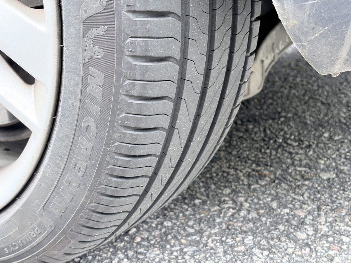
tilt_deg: -17.0
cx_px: 176
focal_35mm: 52
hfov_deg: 36.8
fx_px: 527
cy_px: 132
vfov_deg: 28.0
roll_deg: +2.0
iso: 100
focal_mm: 5.96
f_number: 1.6
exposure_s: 1/87
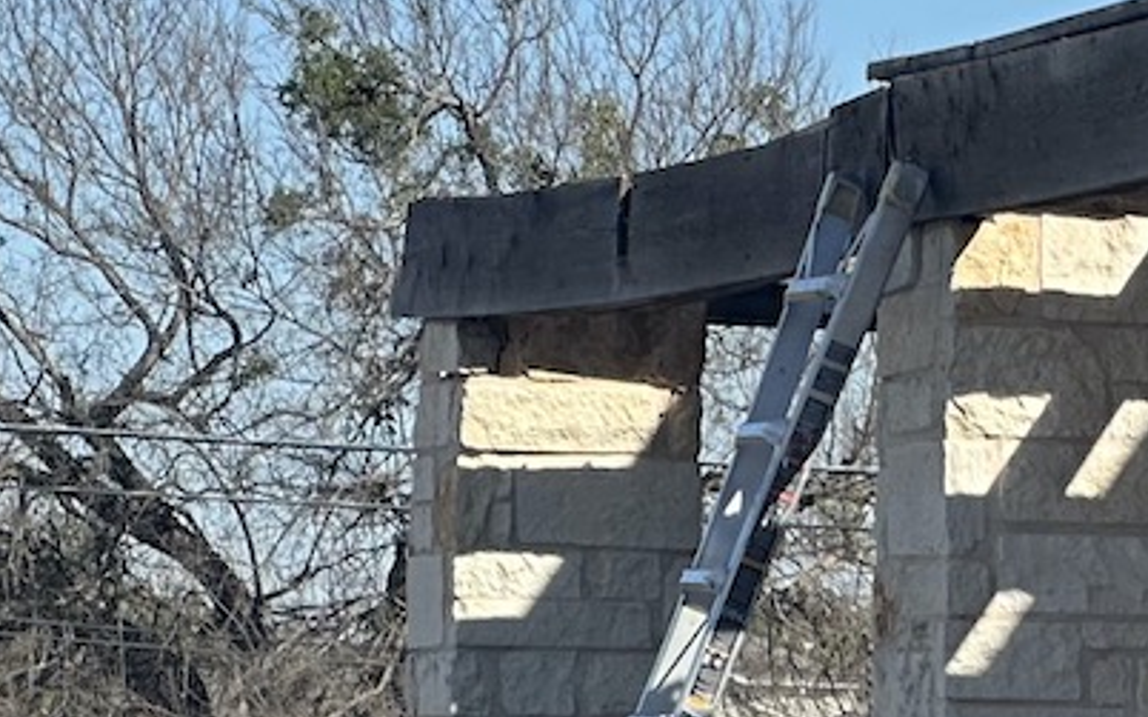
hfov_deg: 6.3
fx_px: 10165
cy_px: 331
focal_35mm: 325
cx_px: 2042
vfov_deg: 4.0
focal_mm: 9
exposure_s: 1/592
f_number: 2.8
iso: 32
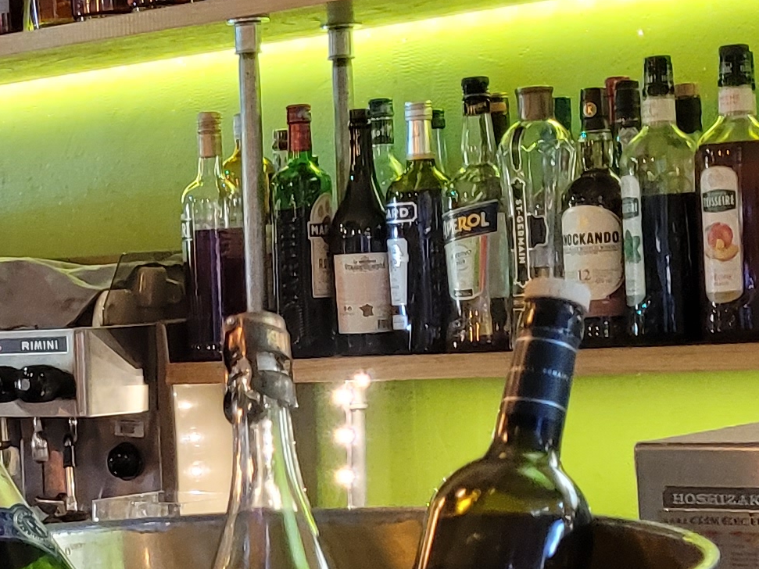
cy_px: 445
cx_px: -364
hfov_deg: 16.6
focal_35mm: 108
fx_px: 2368
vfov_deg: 13.6
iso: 320
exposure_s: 1/50
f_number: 1.8
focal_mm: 5.4
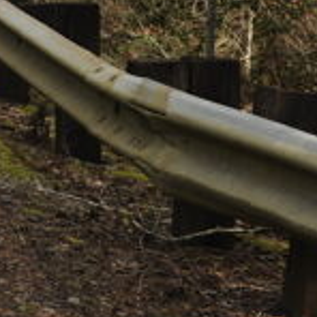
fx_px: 1668
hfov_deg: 9.8
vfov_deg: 10.5
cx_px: -401
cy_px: -150
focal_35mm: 161
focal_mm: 35
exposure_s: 1/500
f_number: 7.1
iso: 250
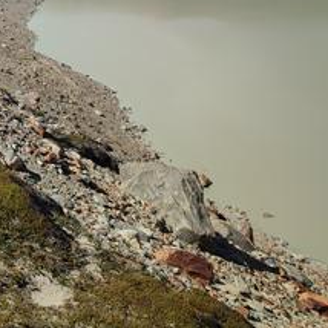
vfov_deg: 24.3
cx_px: -152
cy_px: -37
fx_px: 708
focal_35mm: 66
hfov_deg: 22.0
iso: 50
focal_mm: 6.04
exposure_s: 1/800
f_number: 1.9
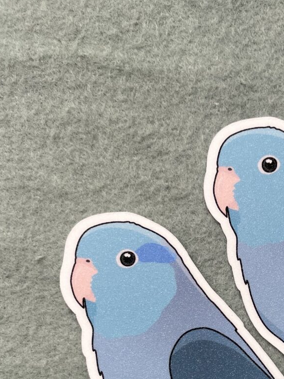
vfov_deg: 29.1
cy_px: 308
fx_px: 711
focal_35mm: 65
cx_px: 248
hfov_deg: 22.1
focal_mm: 4.2
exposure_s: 1/255
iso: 32
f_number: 1.6
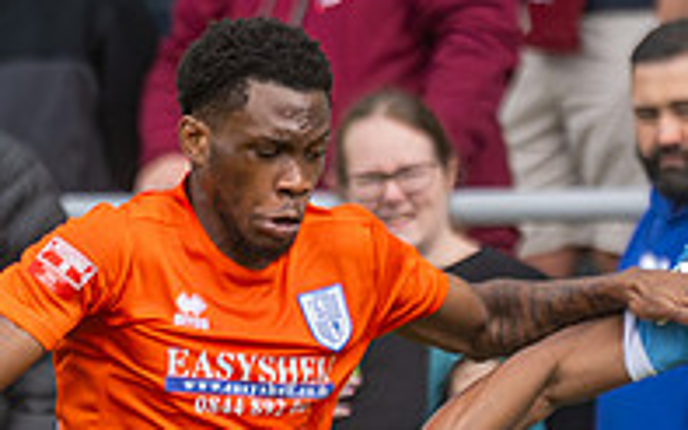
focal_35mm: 2391
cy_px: 470
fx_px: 44819
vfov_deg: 0.5
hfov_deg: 0.9
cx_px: 455
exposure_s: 1/1250
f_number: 2.8
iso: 250
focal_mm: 250
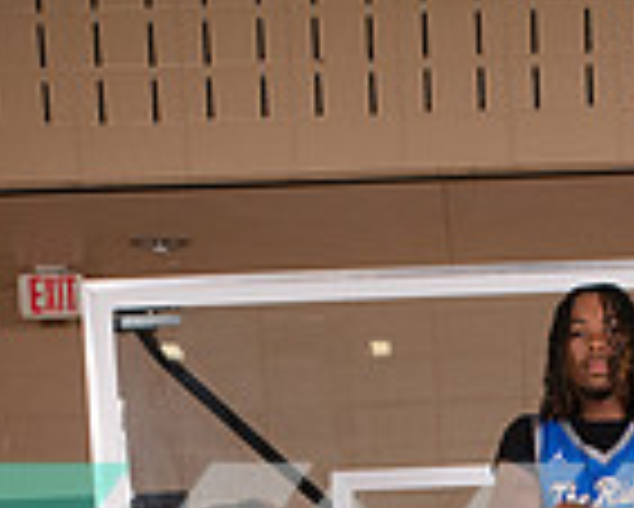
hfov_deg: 19.7
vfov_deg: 14.2
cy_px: 922
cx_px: 531
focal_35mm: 96
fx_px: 1803
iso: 320
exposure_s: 1/320
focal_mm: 32
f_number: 7.1
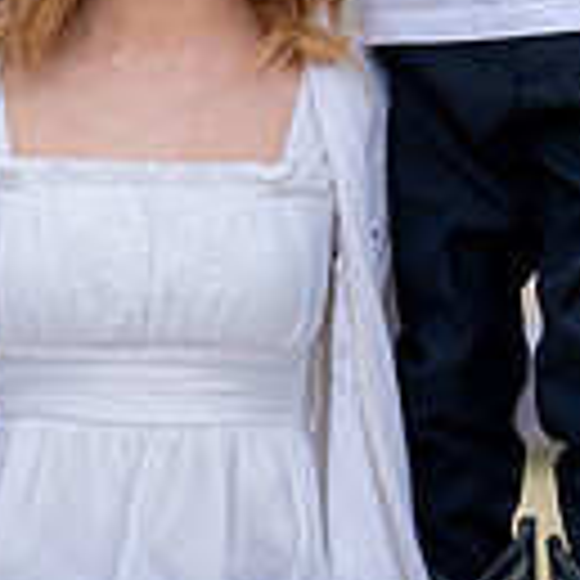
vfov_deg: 5.9
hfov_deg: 5.9
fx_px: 5611
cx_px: 211
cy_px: 4
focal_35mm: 296
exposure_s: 1/2500
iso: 100
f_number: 2
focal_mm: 100
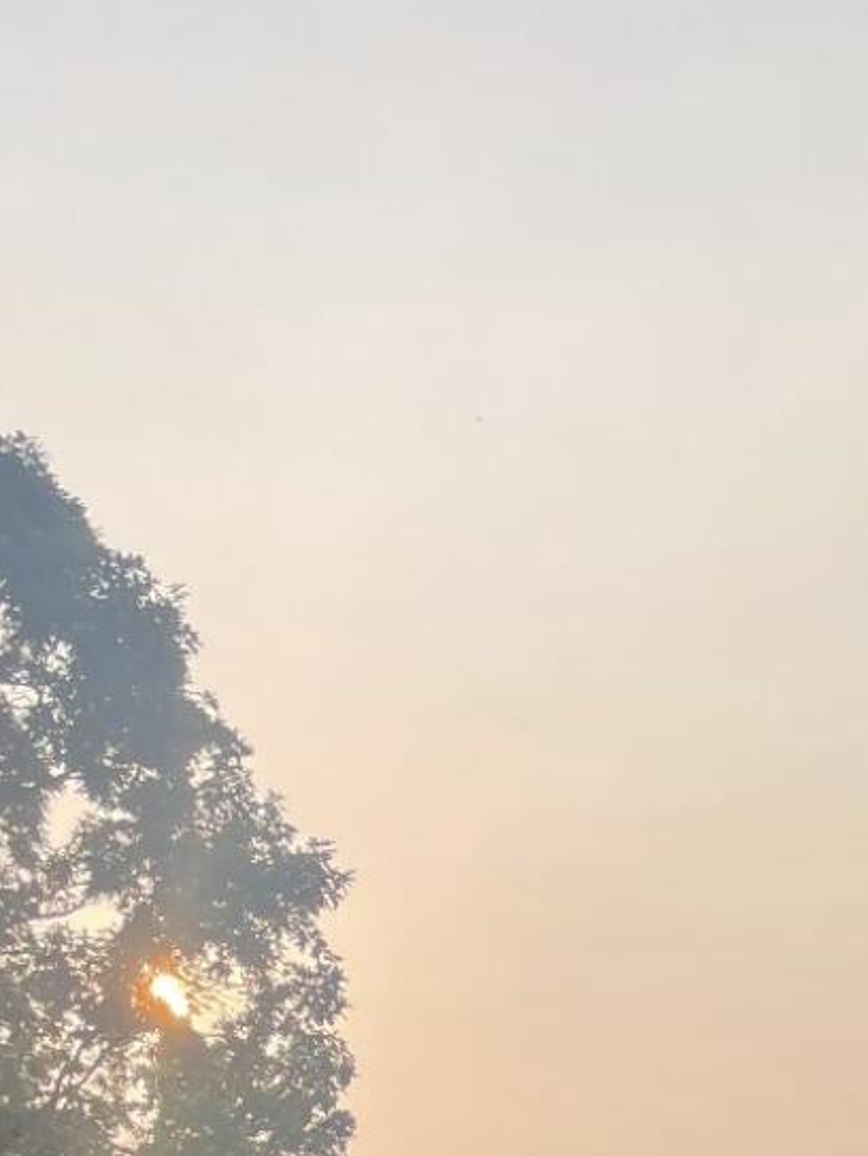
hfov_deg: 15.1
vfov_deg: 18.0
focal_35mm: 92
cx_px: 1217
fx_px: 3072
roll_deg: +2.8
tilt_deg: -3.5
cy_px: 1927
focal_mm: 5.1
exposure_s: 1/1164
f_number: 1.6
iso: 32
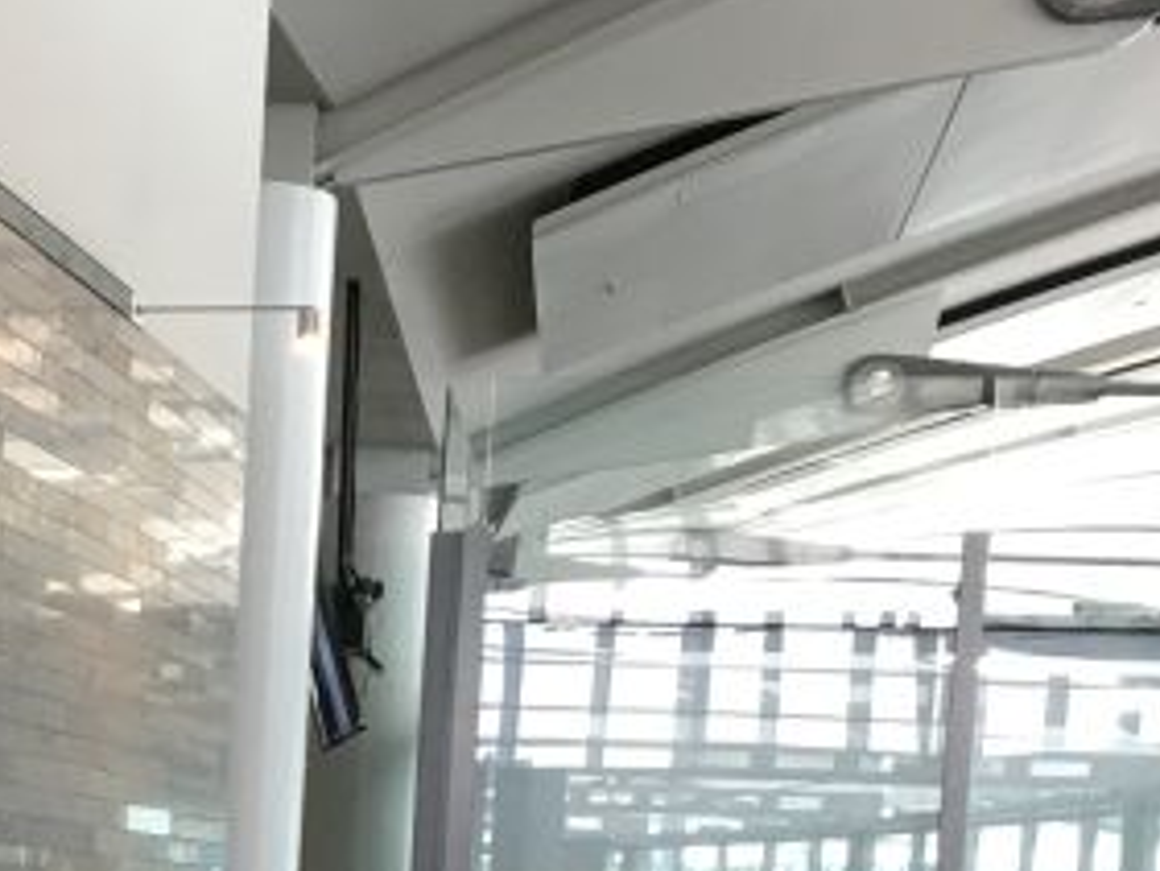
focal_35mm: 99
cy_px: 1329
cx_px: -91
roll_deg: -0.4
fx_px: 3319
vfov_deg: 14.0
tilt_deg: -4.6
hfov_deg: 19.1
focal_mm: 4.15
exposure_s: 1/15
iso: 32
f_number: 2.2
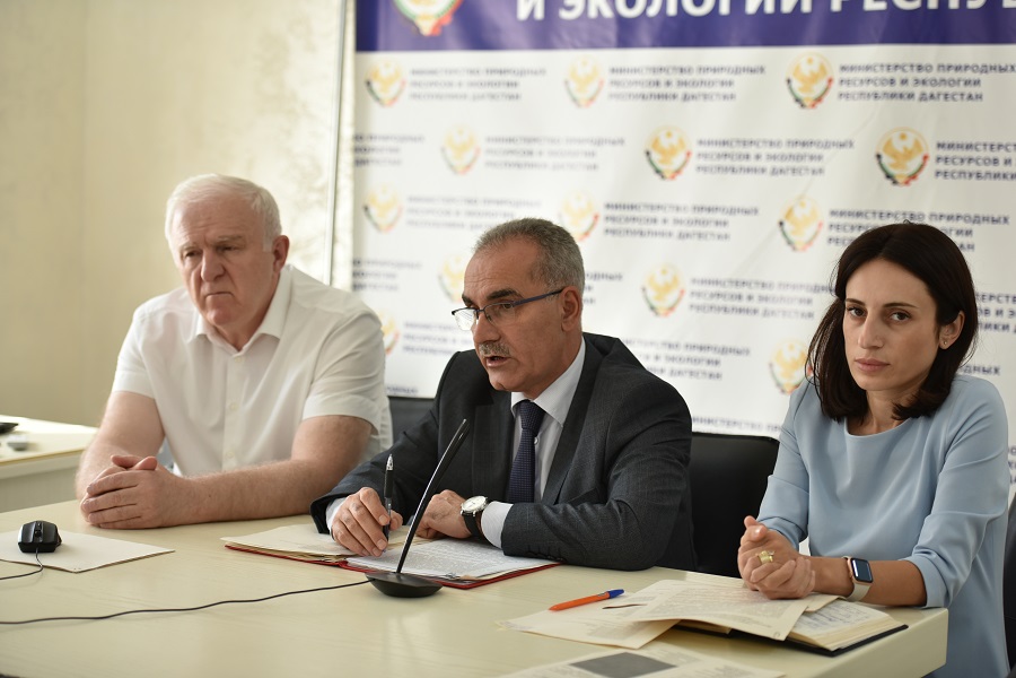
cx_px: 508
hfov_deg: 28.8
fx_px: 1975
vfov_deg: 19.5
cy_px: 339
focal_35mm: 70
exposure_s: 1/320
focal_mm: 70
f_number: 2.8
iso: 640
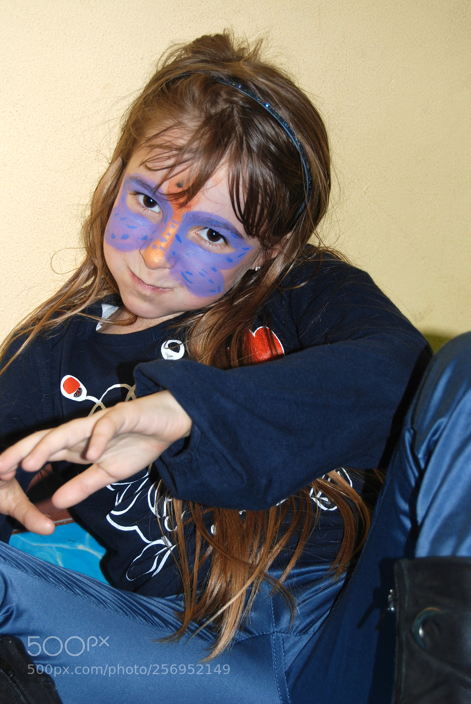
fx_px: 1350
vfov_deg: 29.2
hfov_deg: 19.8
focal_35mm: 69
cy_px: 352
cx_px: 236
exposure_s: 1/60
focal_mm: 46
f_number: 5.3
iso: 200
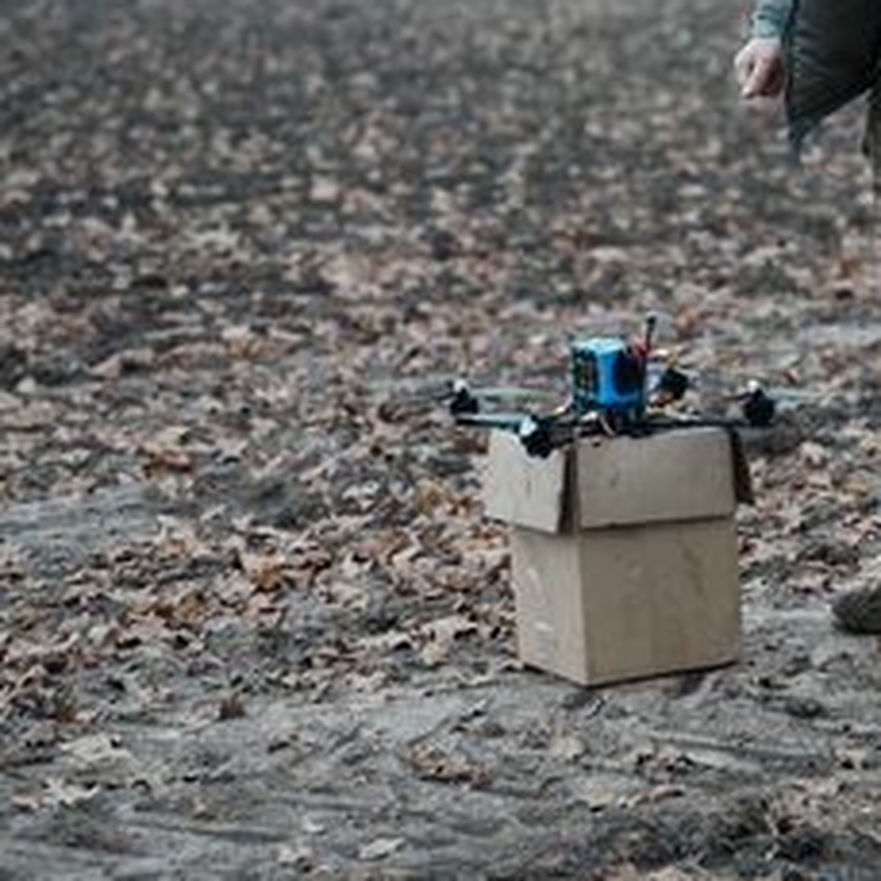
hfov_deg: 16.7
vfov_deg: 16.7
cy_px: 440
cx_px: 646
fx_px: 2995
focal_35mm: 104
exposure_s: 1/160
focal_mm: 70
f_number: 2.8
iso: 250
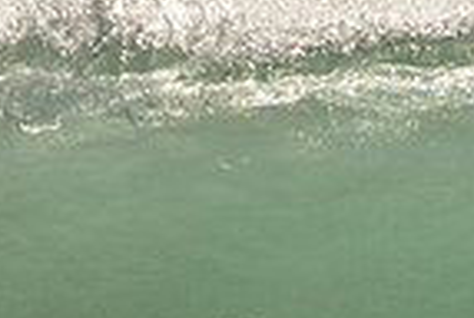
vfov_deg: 0.3
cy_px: 704
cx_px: 822
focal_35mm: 4426
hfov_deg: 0.5
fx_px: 58397
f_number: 11
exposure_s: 1/2000
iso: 450
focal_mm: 800
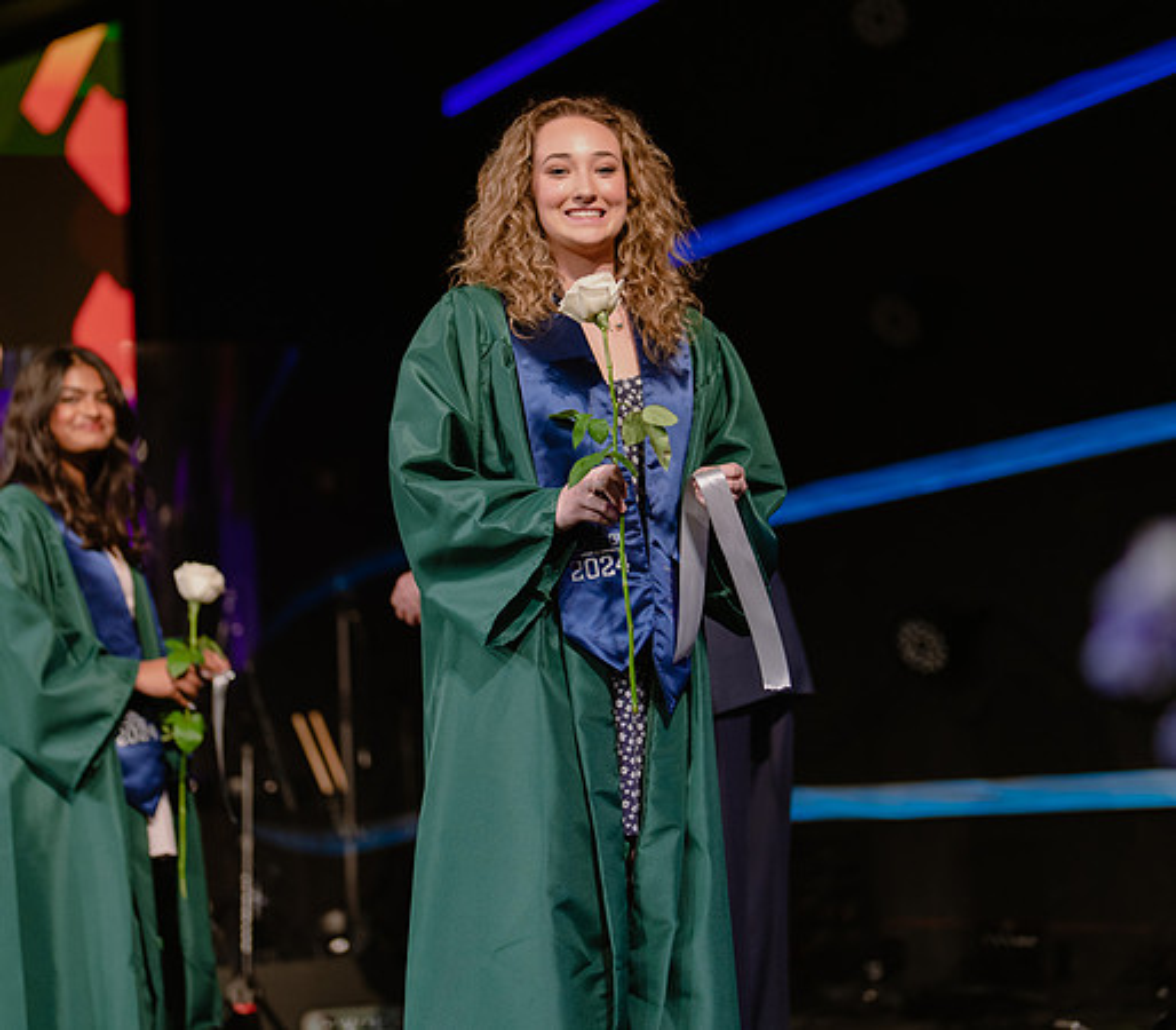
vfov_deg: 22.7
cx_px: 591
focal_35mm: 71
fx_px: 2558
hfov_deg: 25.9
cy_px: 445
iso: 640
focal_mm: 50
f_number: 1.2
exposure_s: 1/320
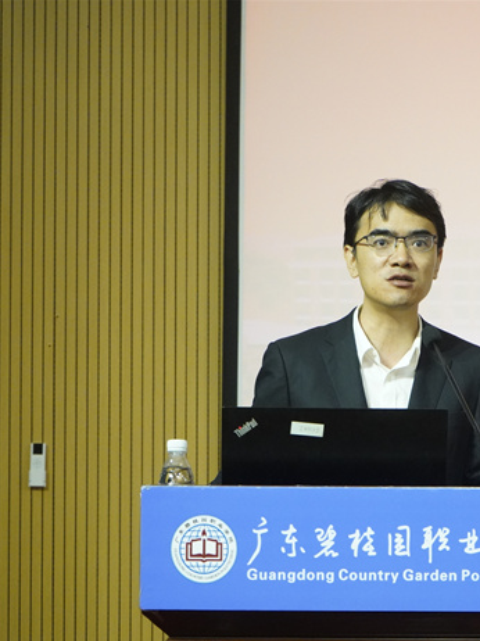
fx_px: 1888
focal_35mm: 102
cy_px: 322
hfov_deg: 14.4
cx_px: 363
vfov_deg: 19.3
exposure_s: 1/160
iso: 10000
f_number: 5.6
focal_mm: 70
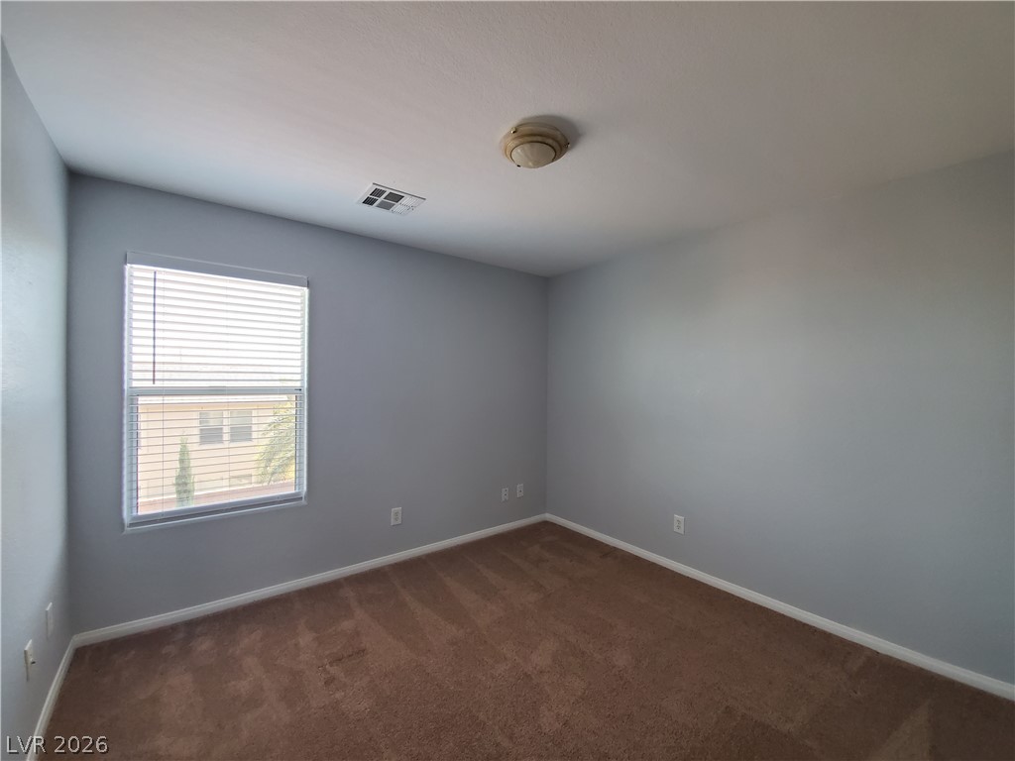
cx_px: 508
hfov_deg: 106.2
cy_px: 380
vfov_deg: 89.9
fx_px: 381
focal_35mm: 13
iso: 250
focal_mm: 1.8
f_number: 2.2
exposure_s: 1/59
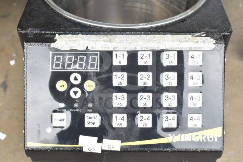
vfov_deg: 29.9
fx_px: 304
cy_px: 81
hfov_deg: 43.6
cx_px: 122
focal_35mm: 45
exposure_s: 1/320
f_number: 9
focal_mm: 30
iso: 1600
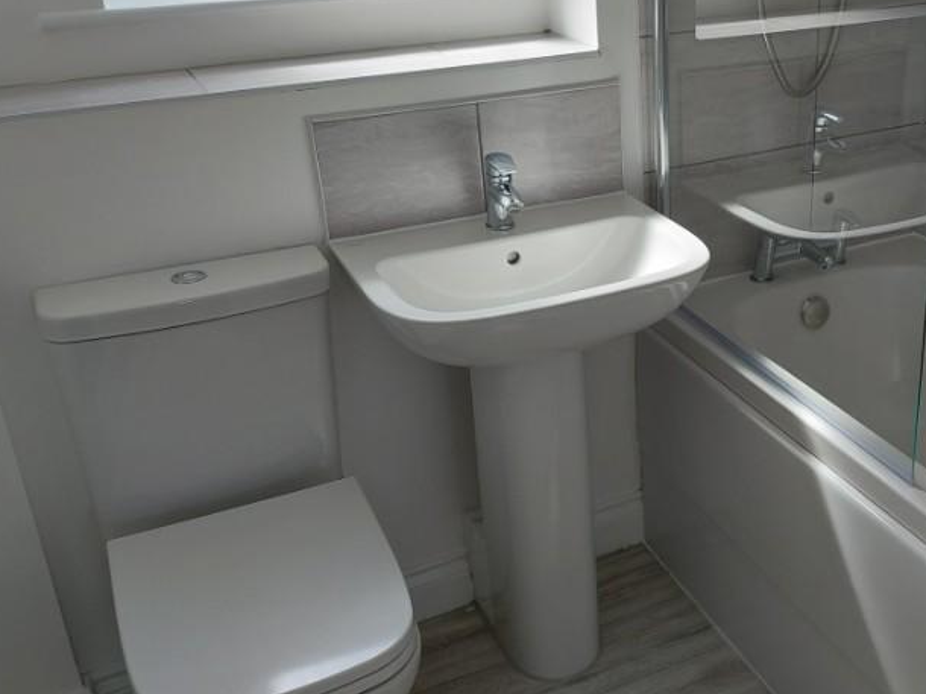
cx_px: 718
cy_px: 308
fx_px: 1123
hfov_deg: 43.1
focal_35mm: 42
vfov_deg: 34.3
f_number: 1.8
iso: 40
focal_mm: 5.23
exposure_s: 1/197
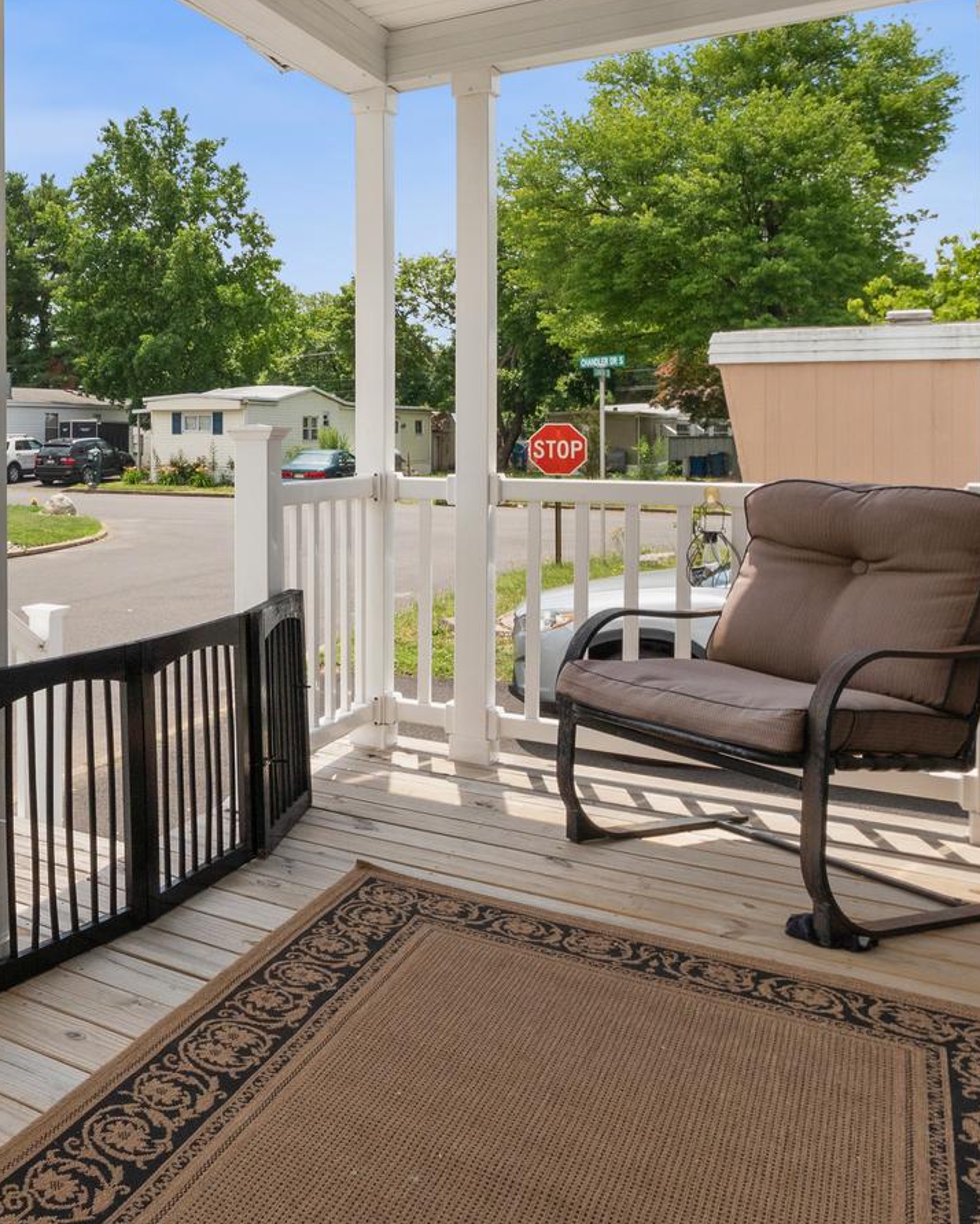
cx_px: -70
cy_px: 525
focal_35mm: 29
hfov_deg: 41.1
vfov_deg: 60.0
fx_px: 1054
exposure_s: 1/800
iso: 320
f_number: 7.1
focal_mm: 9
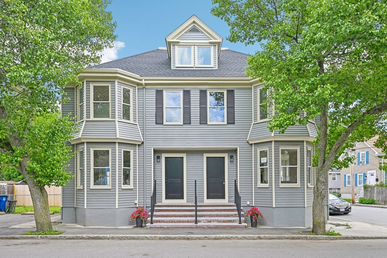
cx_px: 194
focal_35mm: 23
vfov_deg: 55.1
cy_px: 129
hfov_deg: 76.1
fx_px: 247
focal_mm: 23
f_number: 8
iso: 400
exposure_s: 1/320
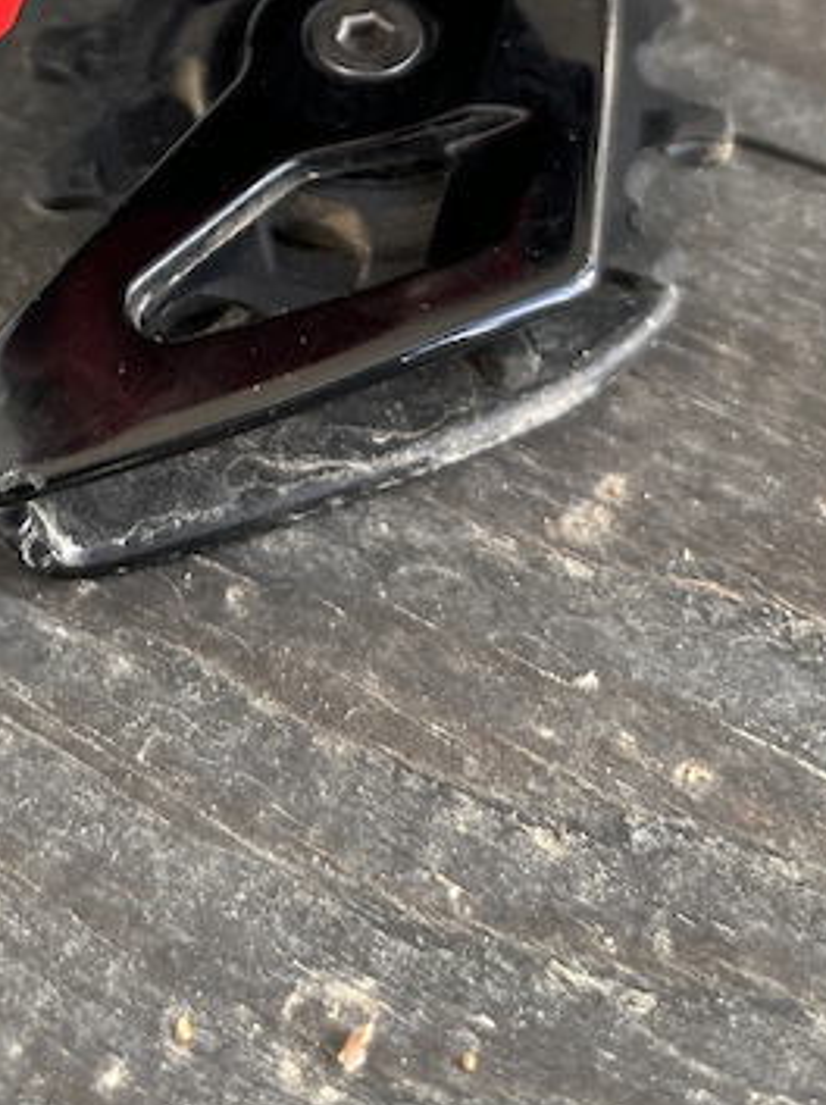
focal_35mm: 59
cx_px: 156
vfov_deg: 29.3
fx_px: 1881
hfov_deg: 24.4
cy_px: -128
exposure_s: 1/121
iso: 80
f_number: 1.6
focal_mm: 5.1
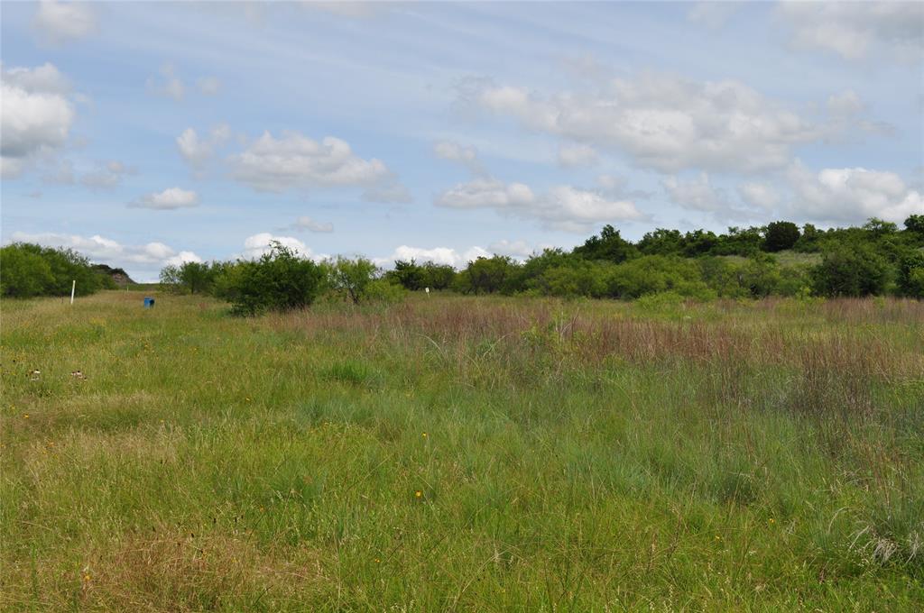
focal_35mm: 51
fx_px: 1307
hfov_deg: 38.9
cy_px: 306
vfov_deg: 26.4
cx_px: 462
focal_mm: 34
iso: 200
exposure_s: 1/400
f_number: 11
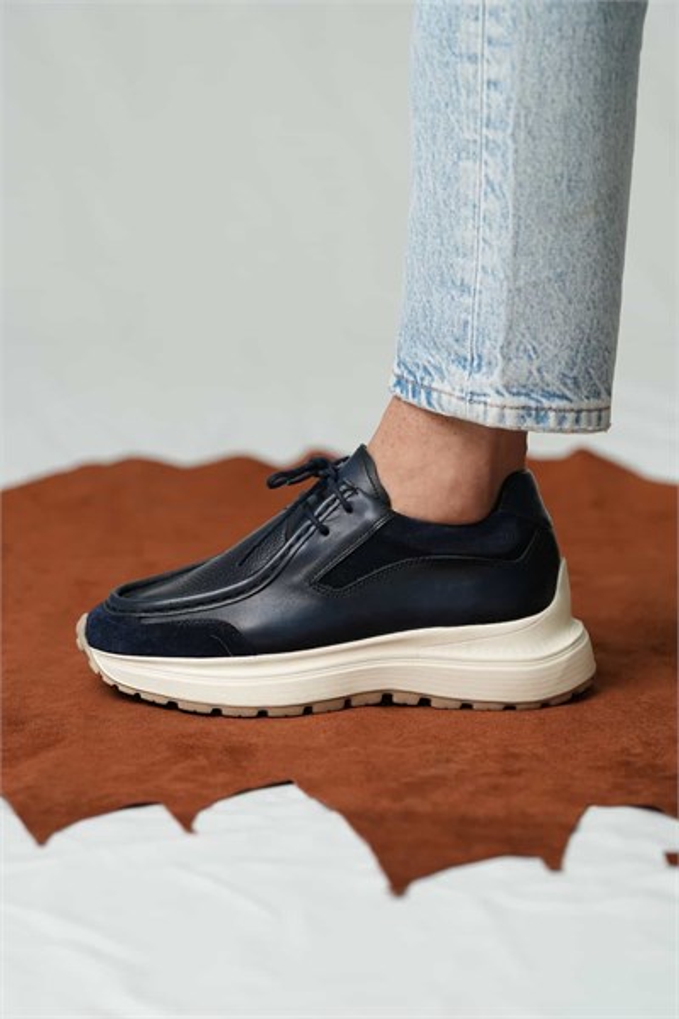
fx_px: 3762
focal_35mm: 133
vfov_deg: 15.4
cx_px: 340
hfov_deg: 10.3
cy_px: 510
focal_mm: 133
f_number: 3.5
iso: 500
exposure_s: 1/200
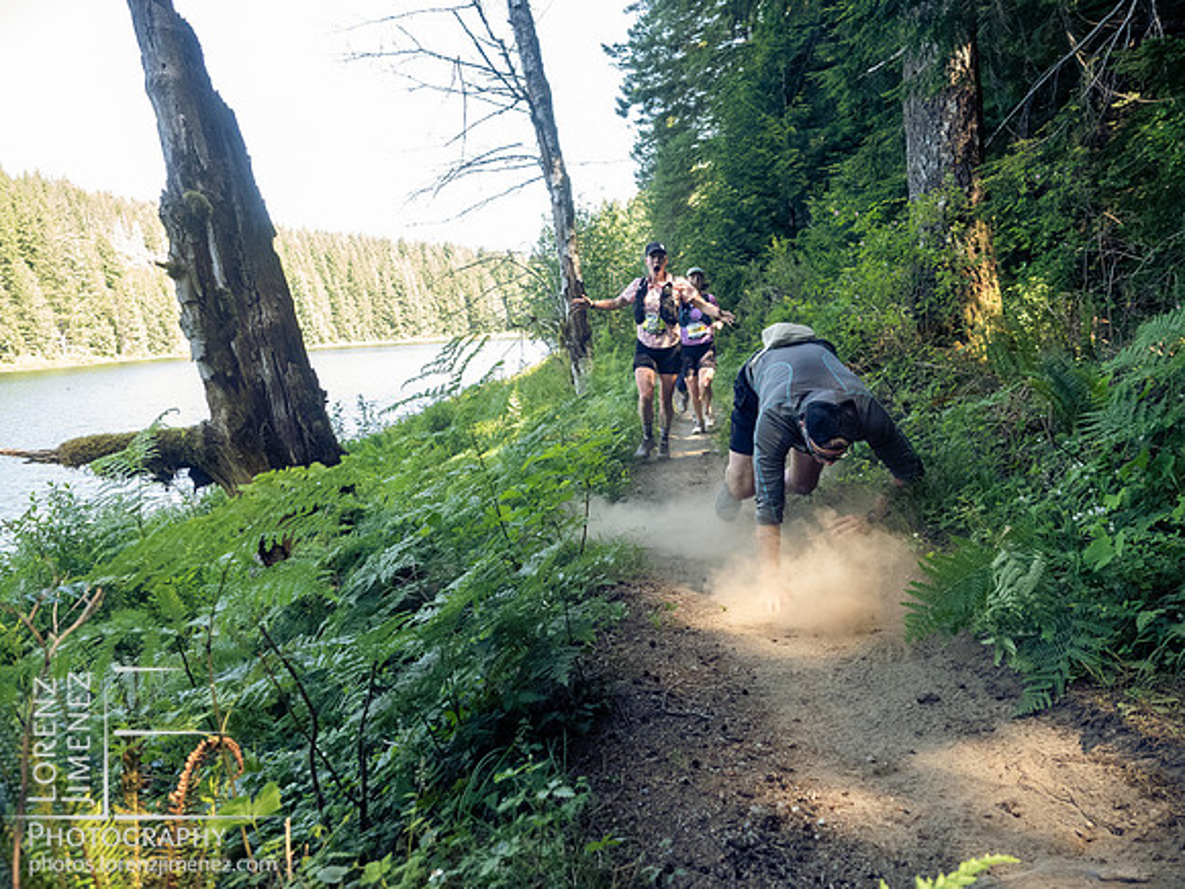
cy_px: 444
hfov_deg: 71.6
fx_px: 822
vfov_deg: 56.8
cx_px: 592
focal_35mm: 24
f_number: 2.8
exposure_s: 1/1000
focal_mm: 12
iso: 2500
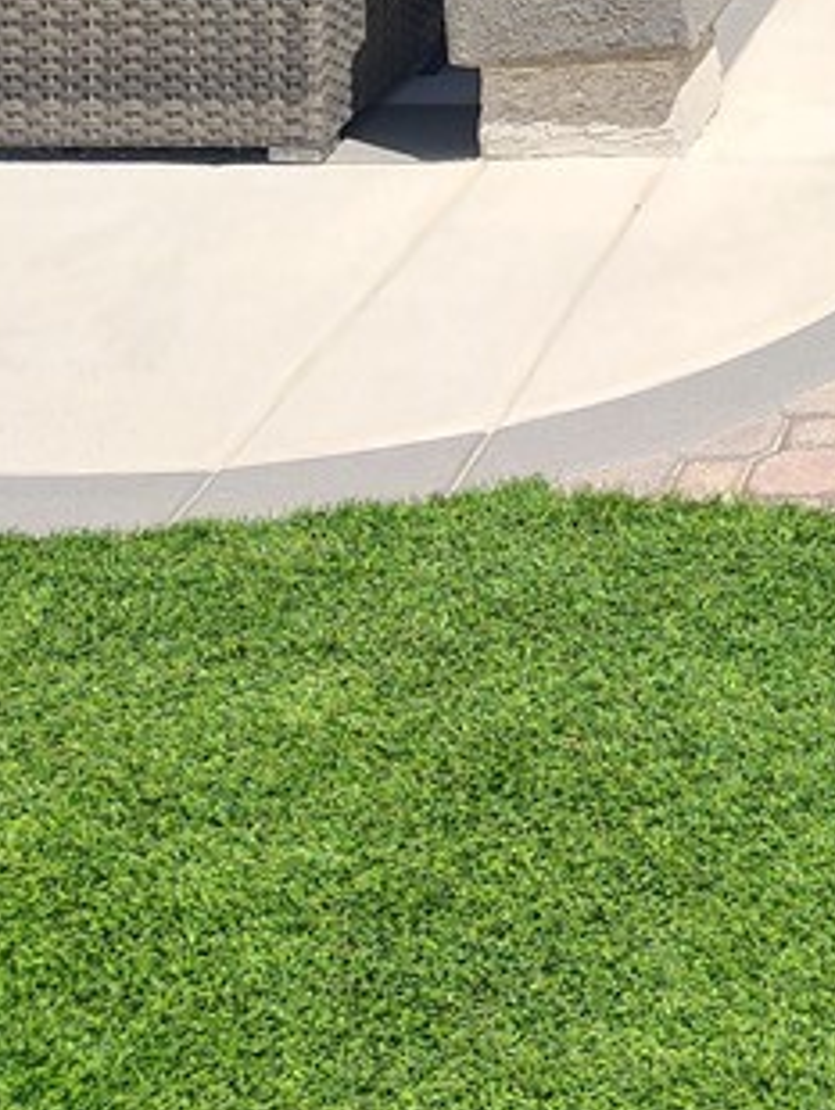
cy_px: -460
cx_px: 1340
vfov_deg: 21.5
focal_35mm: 79
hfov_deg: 16.6
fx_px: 2537
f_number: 1.8
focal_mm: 5.56
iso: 100
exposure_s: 1/570
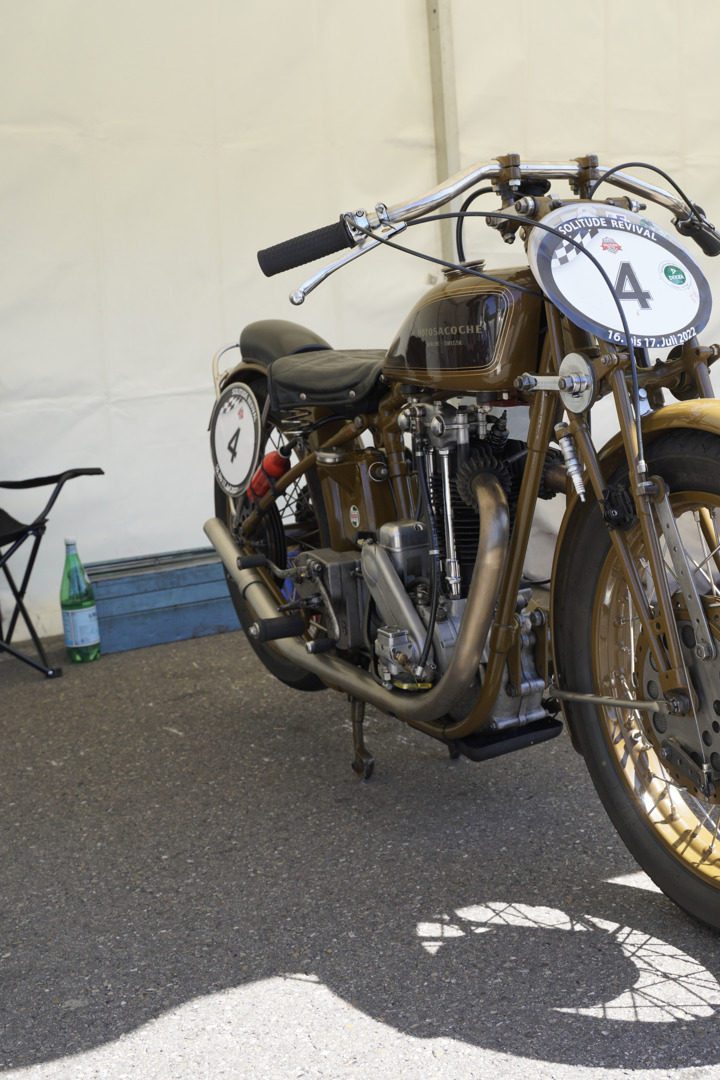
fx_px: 1290
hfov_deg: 30.0
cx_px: 627
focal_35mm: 43
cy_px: 541
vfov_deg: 45.4
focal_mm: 28
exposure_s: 1/160
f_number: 6.3
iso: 200
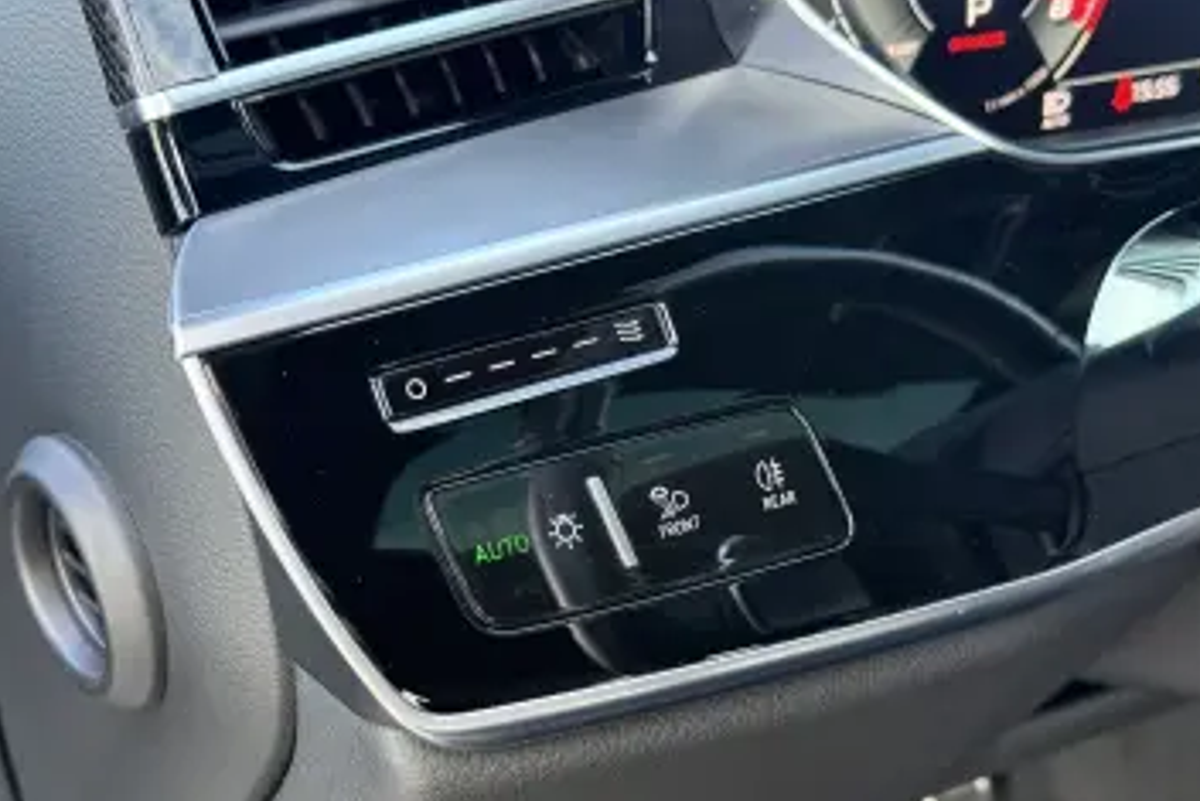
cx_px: 610
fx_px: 1701
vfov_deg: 26.5
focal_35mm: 51
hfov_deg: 38.9
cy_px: 450
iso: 250
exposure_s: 1/57
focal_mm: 6.76
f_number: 1.78
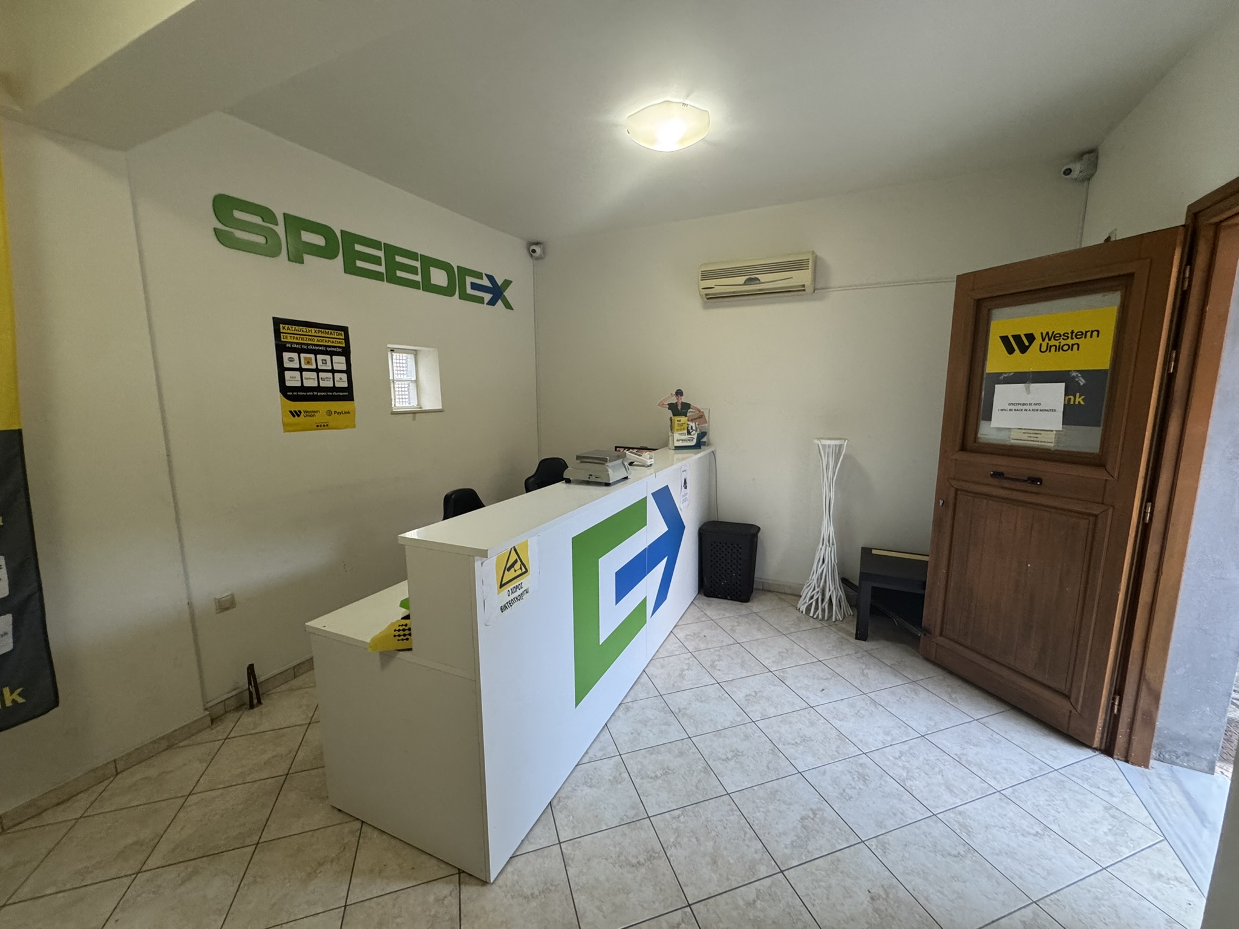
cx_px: 620
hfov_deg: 102.1
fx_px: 501
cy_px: 464
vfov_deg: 85.7
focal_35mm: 14
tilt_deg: -8.4
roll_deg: +0.0
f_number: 2.2
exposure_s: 1/100
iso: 320
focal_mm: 2.22
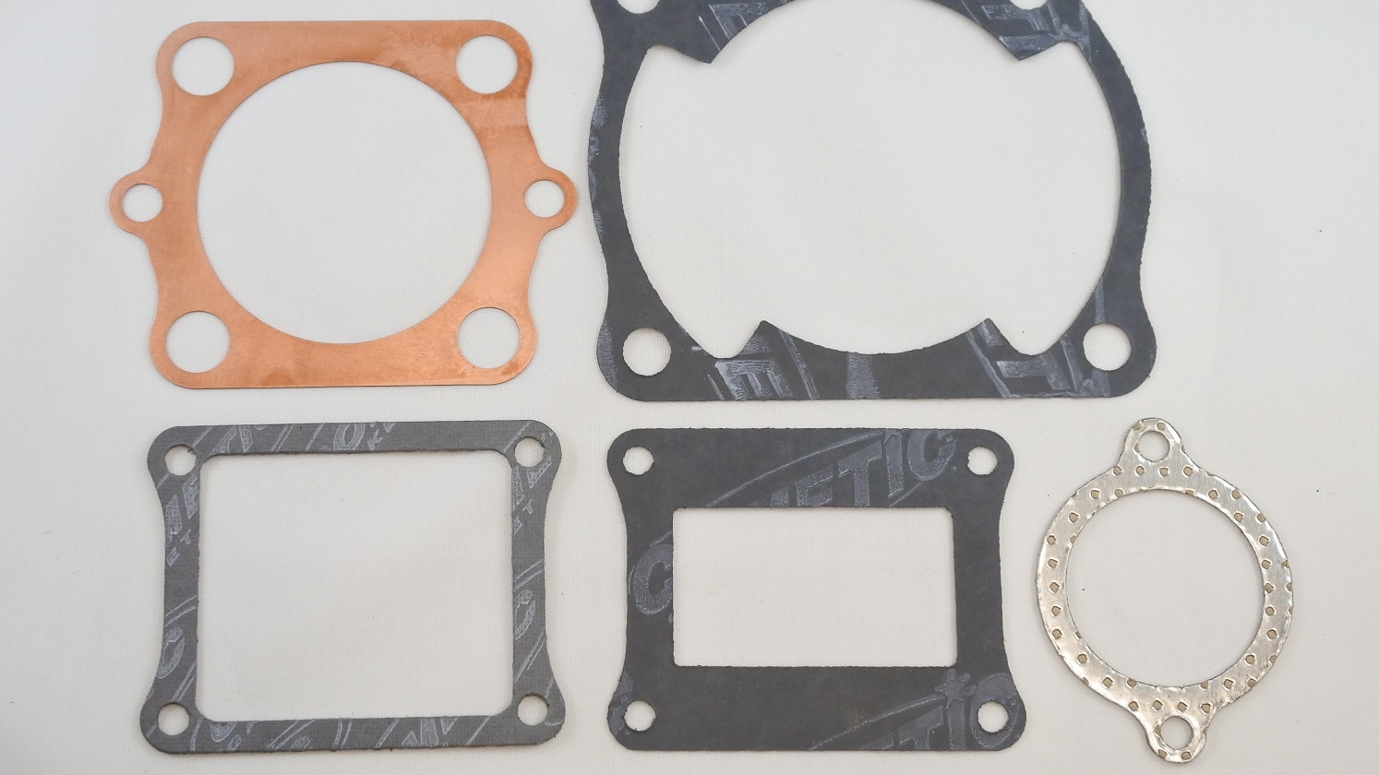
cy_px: 349
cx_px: 697
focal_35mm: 49
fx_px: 1792
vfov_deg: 24.4
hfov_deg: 42.1
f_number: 4.5
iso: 400
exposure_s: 1/125
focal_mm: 17.2
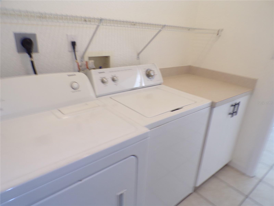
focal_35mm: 24
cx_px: 137
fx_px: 190
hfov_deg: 71.6
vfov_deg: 56.8
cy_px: 103
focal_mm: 4.3
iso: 125
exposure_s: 1/34
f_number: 3
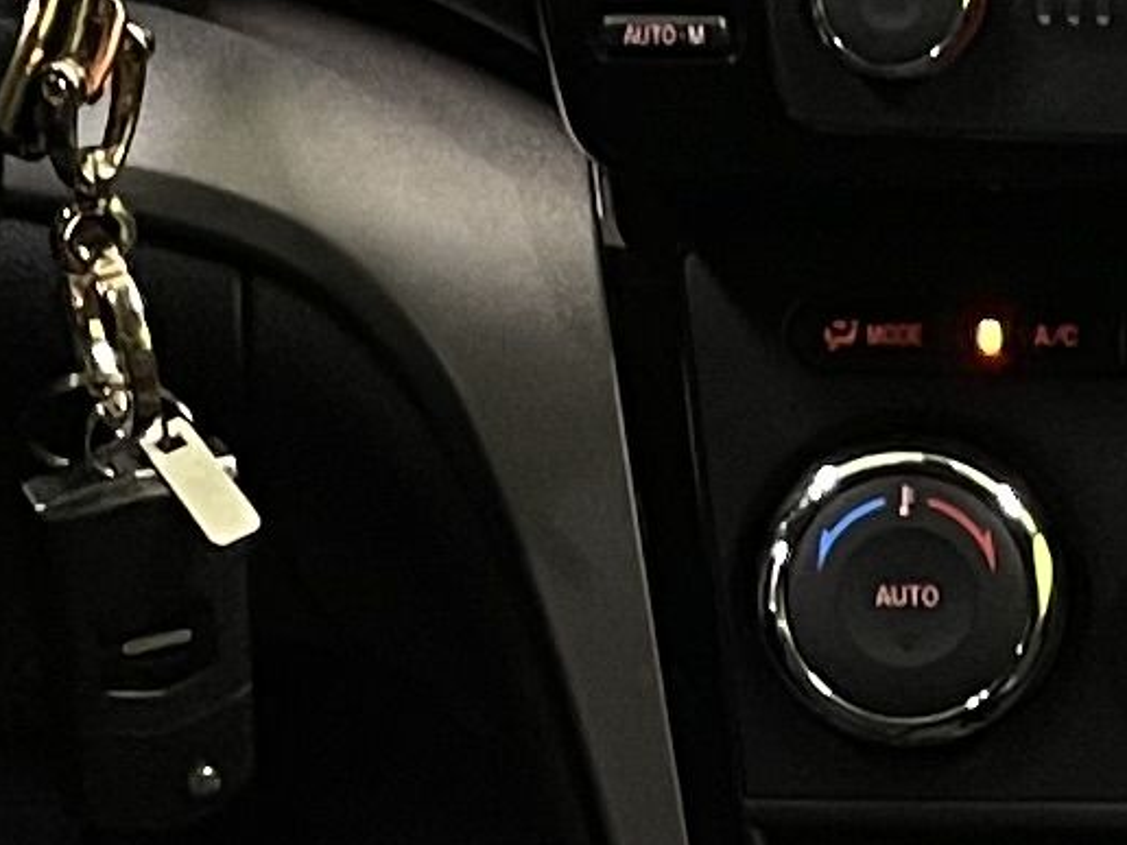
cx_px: 1271
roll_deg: -0.6
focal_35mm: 203
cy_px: 1413
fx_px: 6609
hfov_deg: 9.6
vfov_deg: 7.2
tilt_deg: -44.9
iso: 250
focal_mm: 4.2
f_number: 1.6
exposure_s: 1/50
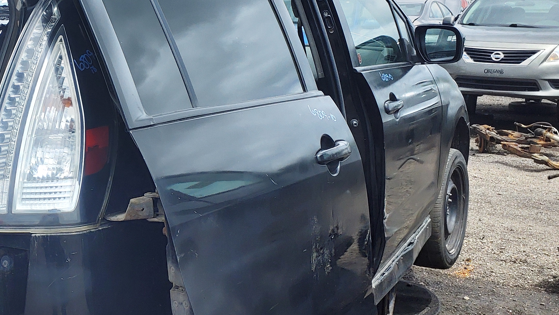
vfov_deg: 22.2
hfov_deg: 35.7
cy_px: 145
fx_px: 800
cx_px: 36
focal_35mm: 54
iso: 40
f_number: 1.9
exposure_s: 1/466
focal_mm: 3.58
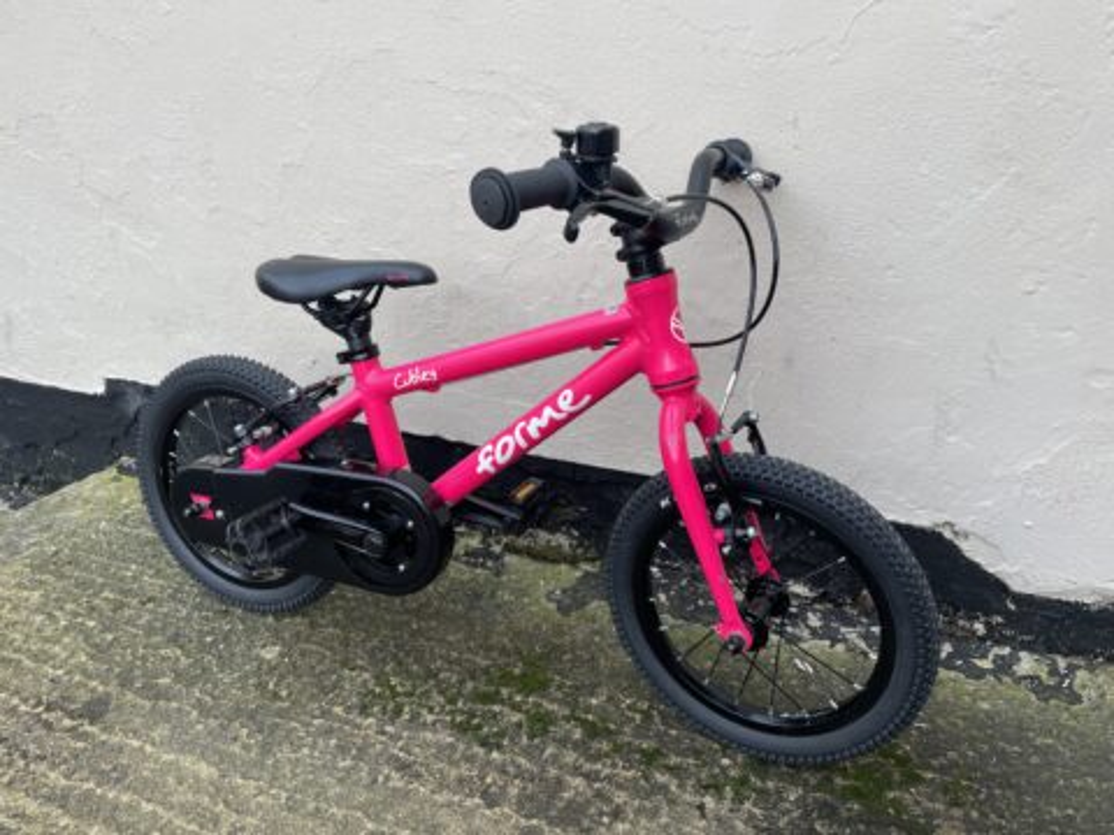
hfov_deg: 67.3
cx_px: 557
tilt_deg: -21.8
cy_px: 418
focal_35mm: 26
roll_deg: -1.2
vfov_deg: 53.1
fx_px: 837
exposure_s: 1/158
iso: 32
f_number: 1.6
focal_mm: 4.2
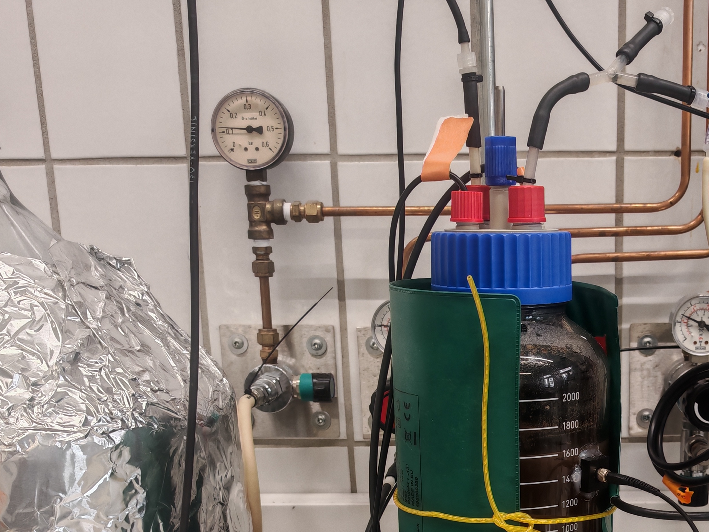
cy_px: 489
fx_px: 1024
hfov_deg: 37.4
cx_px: 522
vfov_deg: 27.9
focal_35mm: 50
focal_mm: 6.83
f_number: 2
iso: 64
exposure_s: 1/100
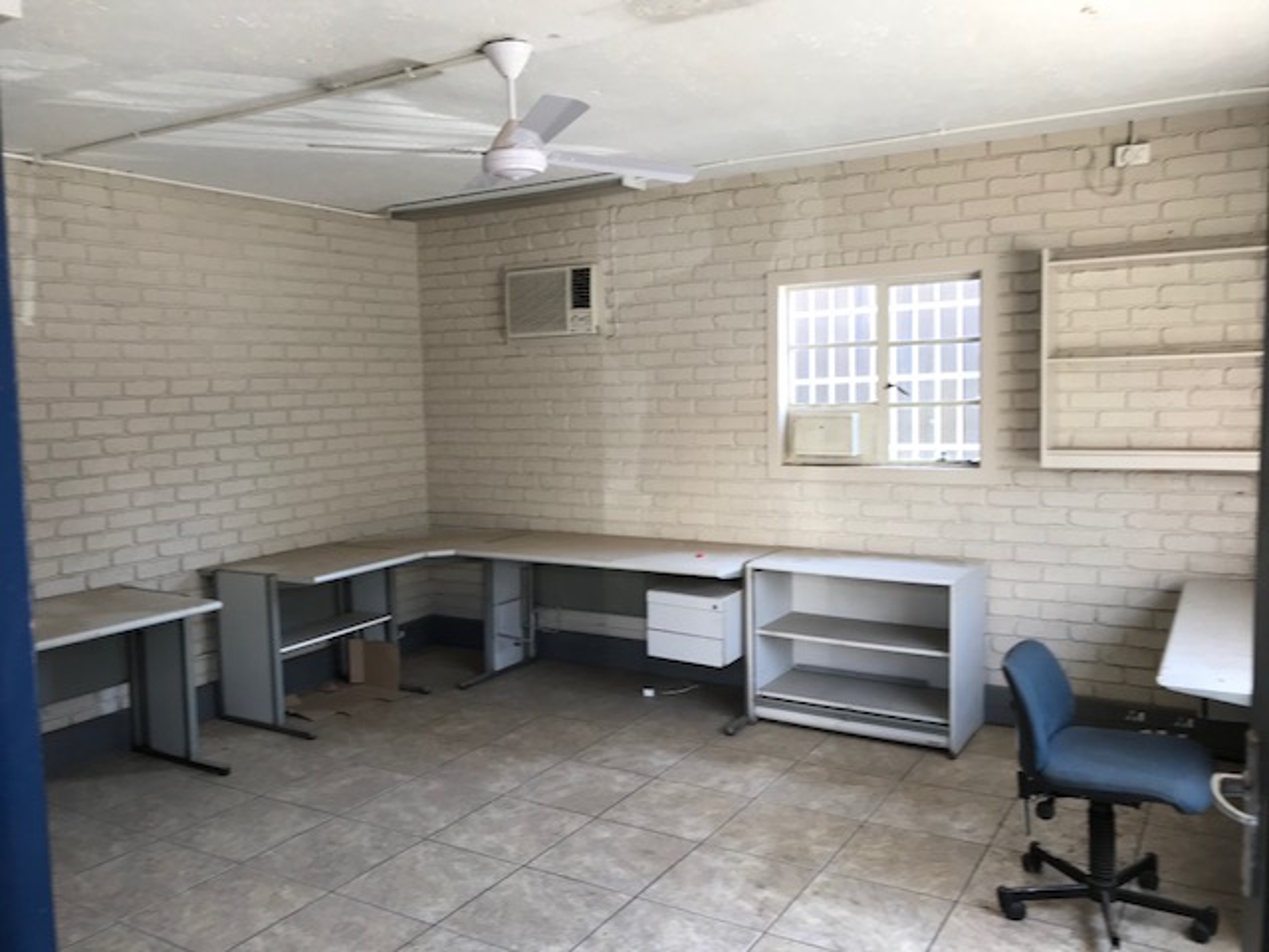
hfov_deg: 63.4
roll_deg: +3.0
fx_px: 1026
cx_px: 634
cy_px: 476
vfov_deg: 49.7
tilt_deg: -5.5
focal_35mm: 28
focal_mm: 3.99
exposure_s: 1/50
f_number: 1.8
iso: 32
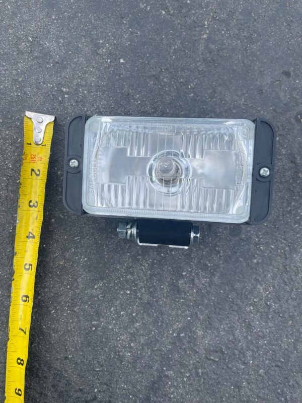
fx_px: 302
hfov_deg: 53.1
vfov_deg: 67.3
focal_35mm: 26
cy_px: 202
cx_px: 151
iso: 32
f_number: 1.6
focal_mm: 5.1
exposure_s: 1/1439
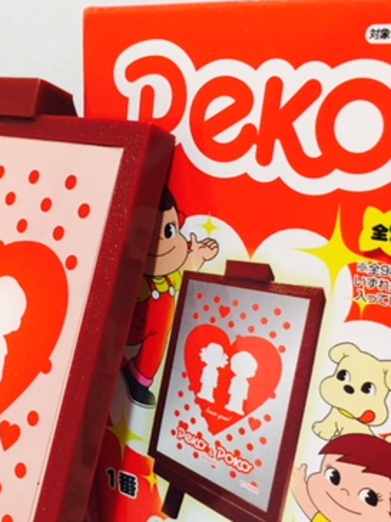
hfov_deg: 28.5
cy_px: 311
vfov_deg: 37.4
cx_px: 153
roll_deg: -1.7
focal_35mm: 51
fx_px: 768
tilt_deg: -13.1
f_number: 2.2
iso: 160
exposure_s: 1/33
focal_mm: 4.15
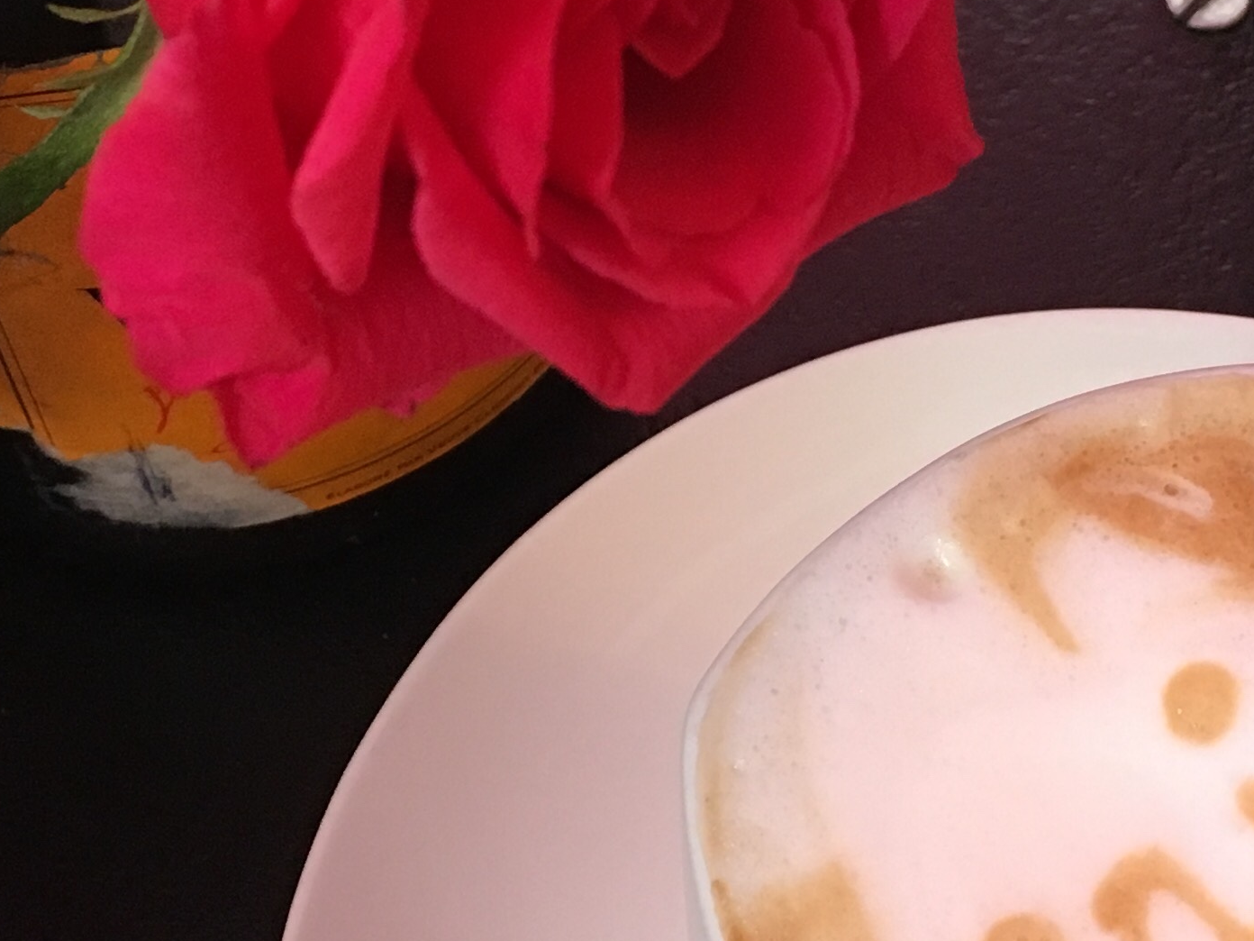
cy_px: 282
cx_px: 581
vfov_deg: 17.5
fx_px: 3043
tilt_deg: -57.5
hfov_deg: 23.3
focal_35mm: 84
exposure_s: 1/33
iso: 200
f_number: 2.2
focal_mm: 4.15
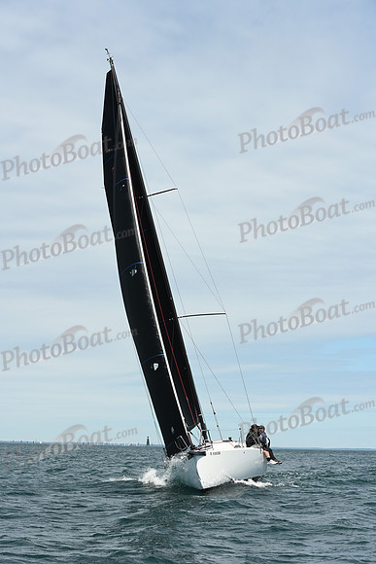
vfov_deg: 28.8
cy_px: 282
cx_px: 188
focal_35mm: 70
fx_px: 1096
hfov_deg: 19.5
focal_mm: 70
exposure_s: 1/1000
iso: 320
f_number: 8
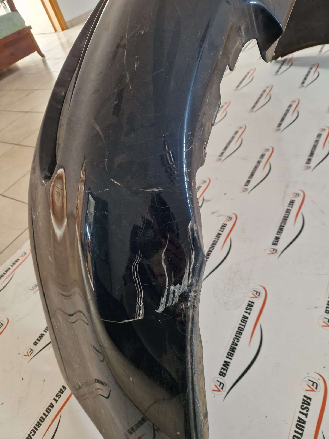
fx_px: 291
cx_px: 164
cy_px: 220
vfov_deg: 73.9
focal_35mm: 23
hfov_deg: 58.9
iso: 320
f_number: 1.8
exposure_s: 1/100
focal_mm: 5.4
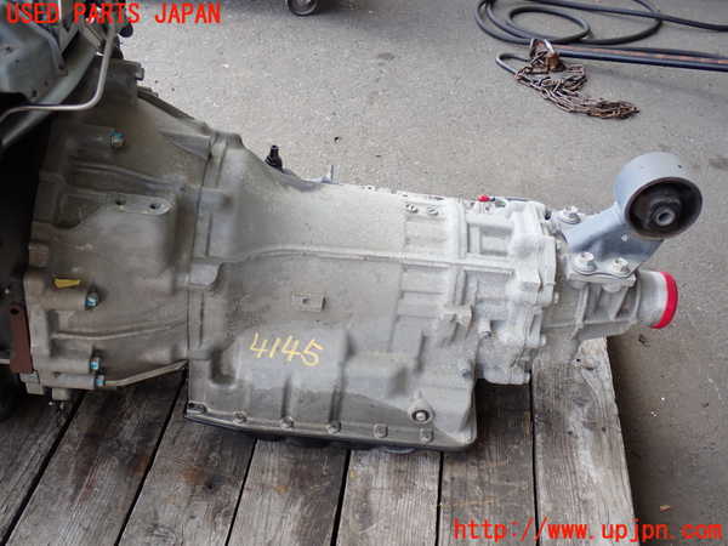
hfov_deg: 45.8
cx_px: 364
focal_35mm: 41
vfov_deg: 35.1
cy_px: 273
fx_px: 862
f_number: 2.8
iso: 100
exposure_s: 1/80
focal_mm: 7.31
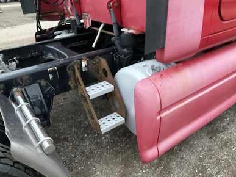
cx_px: 121
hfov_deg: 60.0
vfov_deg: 46.8
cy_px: 88
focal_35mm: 30
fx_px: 204
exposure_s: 1/30
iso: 400
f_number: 1.8
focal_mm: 3
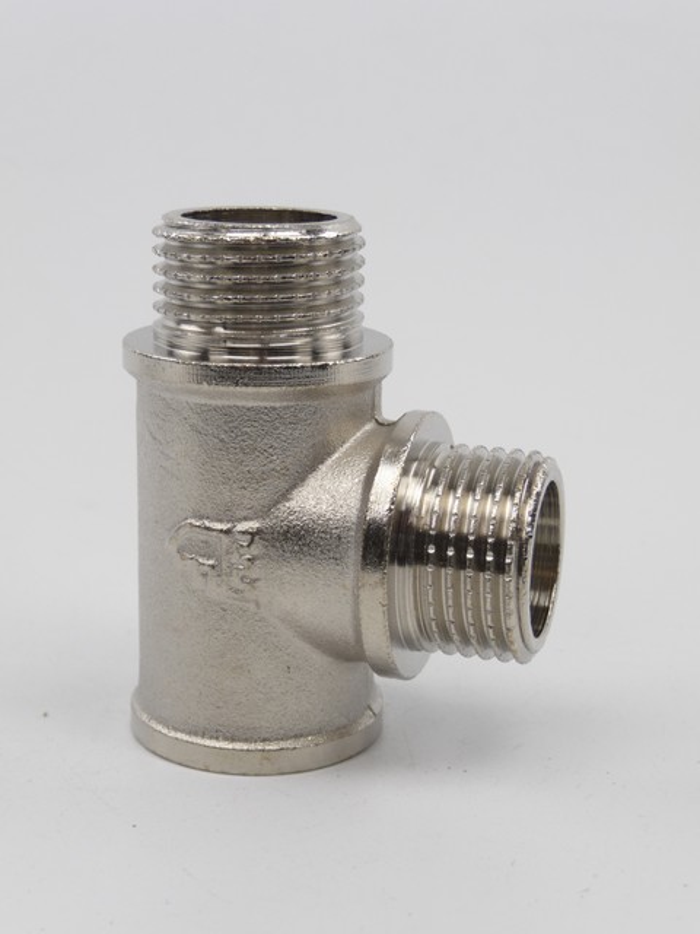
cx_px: 350
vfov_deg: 34.9
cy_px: 467
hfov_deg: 26.6
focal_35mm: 55
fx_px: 1483
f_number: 4.3
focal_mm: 9.3
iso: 100
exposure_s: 1/500
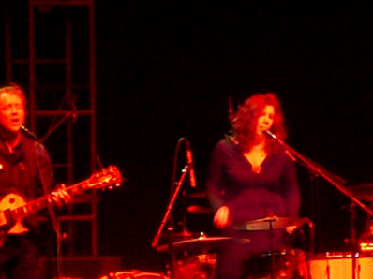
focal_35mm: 595
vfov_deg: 2.5
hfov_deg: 3.3
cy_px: 157
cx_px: 274
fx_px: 6407
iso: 1600
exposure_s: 1/15
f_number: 4.2
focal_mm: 52
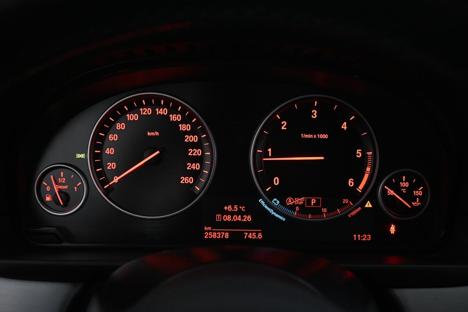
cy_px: 156
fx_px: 448
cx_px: 234
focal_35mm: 34
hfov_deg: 55.1
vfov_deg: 38.4
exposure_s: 1/40
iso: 2500
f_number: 4.2
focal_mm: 23
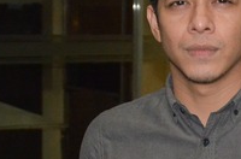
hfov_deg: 23.1
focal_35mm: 86
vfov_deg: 15.8
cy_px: 78
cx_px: 214
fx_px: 574
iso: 3200
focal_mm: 28
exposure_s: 1/125
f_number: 4
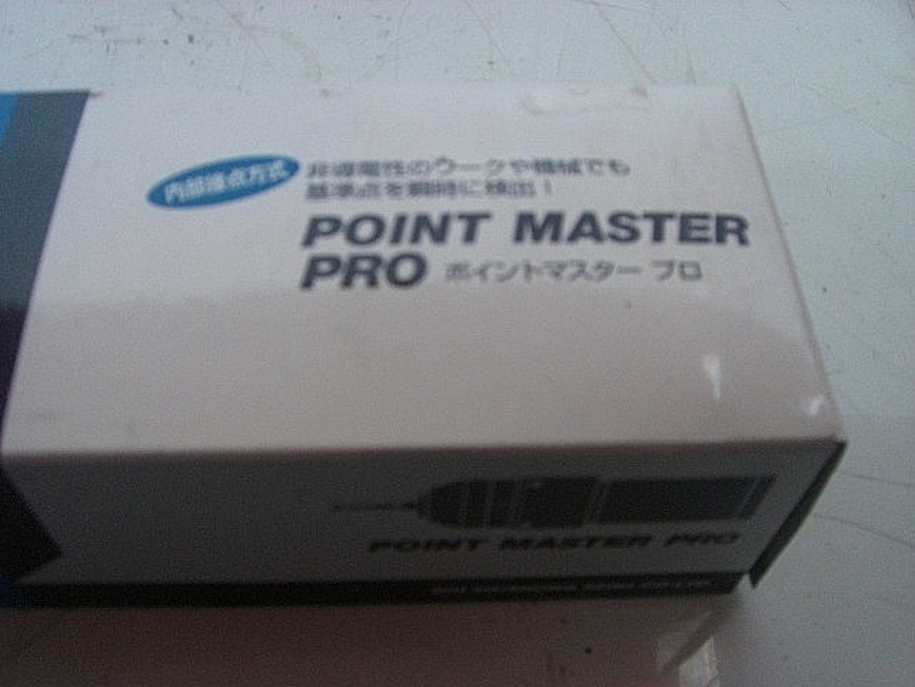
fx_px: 1004
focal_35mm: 38
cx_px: 458
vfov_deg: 37.7
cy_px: 344
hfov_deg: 49.0
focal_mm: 6.2
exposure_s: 1/60
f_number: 2.7
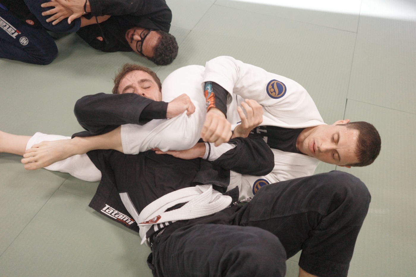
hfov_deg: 48.5
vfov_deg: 33.4
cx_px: 208
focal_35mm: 40
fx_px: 462
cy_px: 138
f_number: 2.8
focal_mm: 26
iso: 2500
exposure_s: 1/250
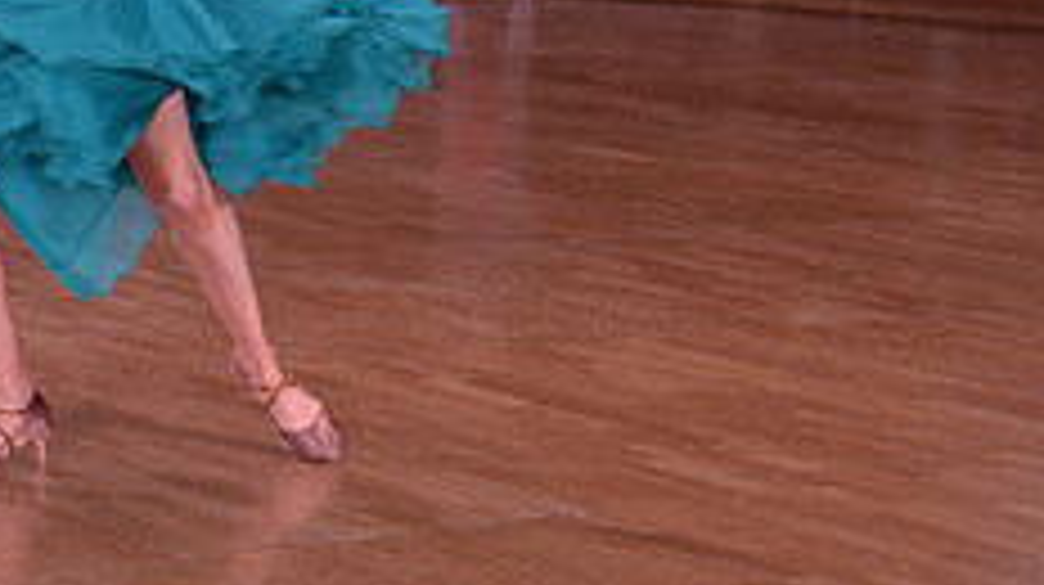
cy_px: -160
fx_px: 3485
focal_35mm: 126
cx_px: -90
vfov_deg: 9.4
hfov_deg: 16.5
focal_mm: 48
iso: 1250
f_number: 5
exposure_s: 1/200
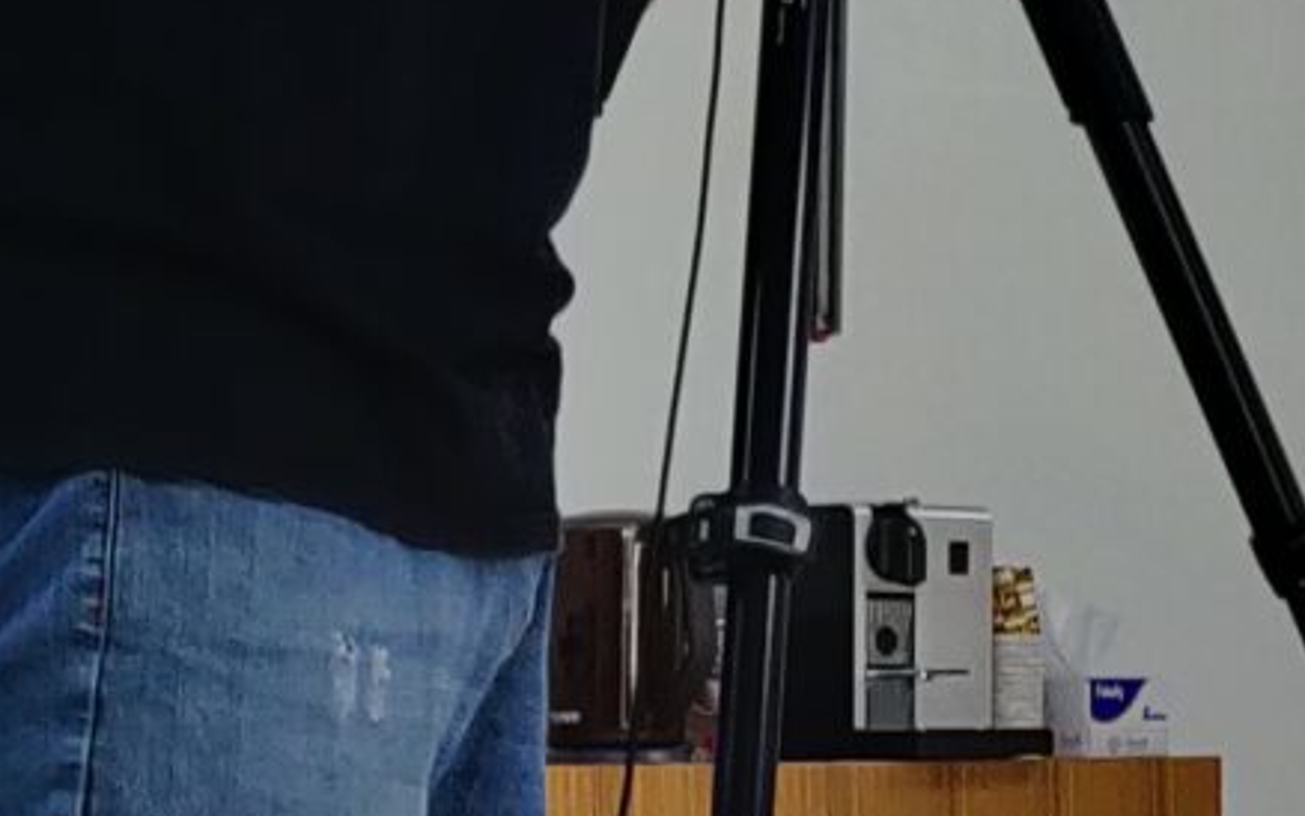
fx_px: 5514
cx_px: 2500
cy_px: 337
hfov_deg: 12.2
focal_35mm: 155
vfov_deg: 8.5
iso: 320
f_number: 1.7
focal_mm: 4.25
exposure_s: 1/50
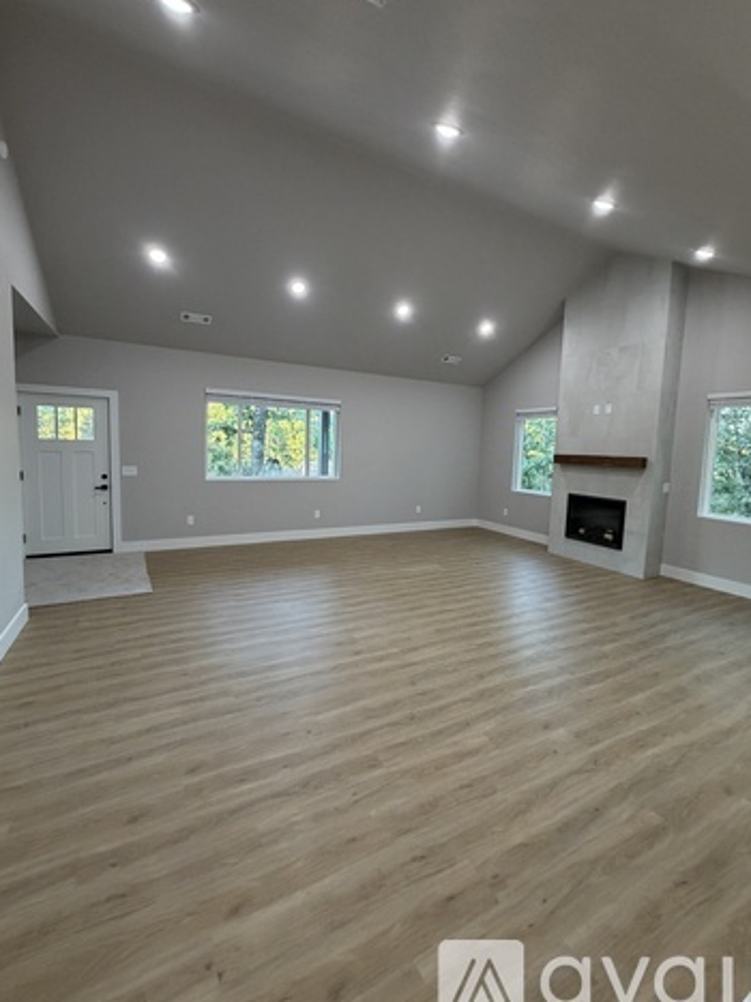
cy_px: 489
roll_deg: -2.7
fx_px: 434
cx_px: 383
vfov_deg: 98.2
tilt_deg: -5.8
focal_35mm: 15
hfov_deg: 81.7
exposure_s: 1/60
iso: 250
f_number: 2.2
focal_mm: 2.22
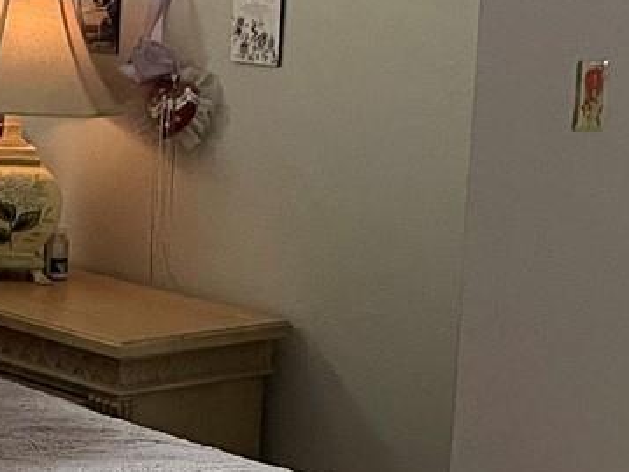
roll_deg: -1.1
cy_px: 118
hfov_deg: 15.7
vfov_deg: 12.7
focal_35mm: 116
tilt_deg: -5.8
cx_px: -307
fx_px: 2107
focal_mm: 4.2
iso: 400
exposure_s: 1/60
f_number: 1.6
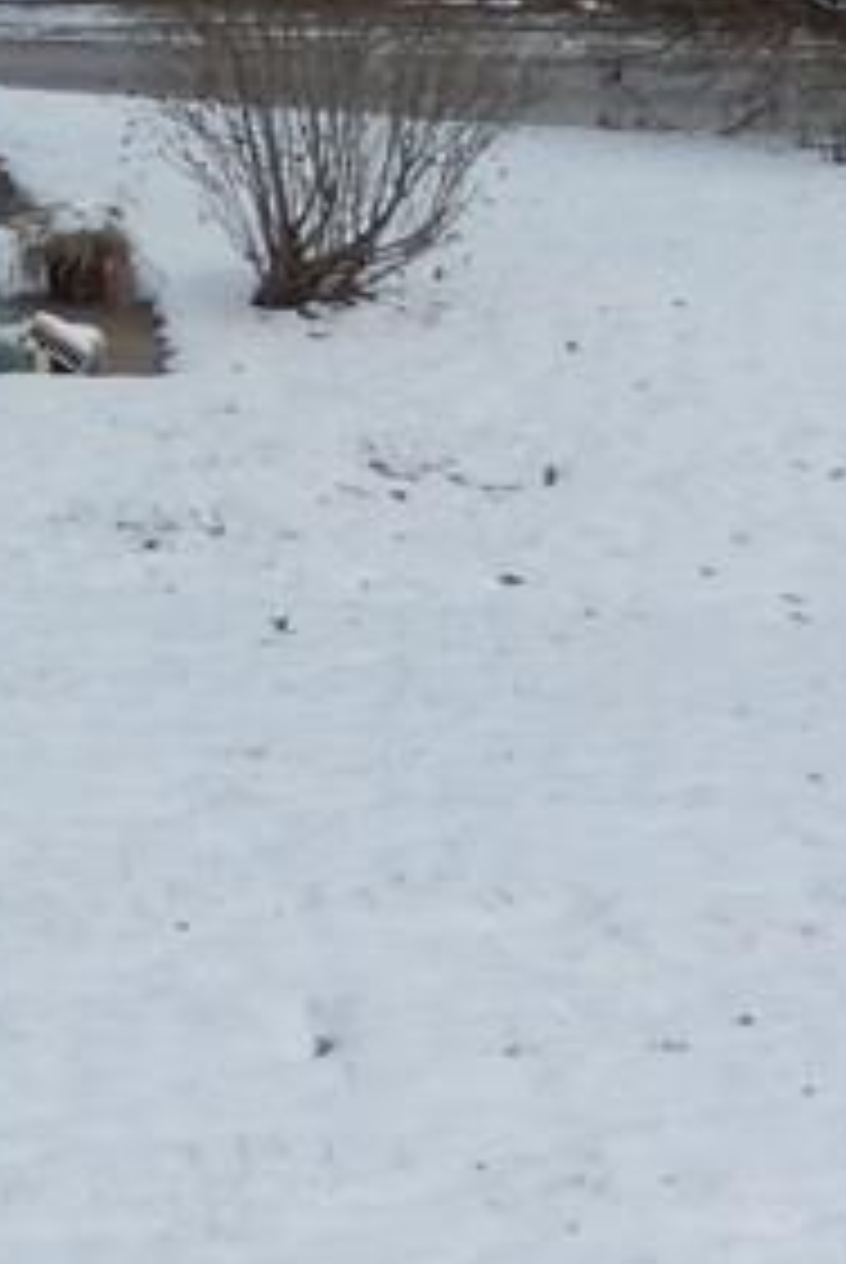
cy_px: -342
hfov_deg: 6.8
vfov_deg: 10.4
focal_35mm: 193
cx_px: -1071
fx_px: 6786
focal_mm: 9.2
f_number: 4.5
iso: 125
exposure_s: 1/640
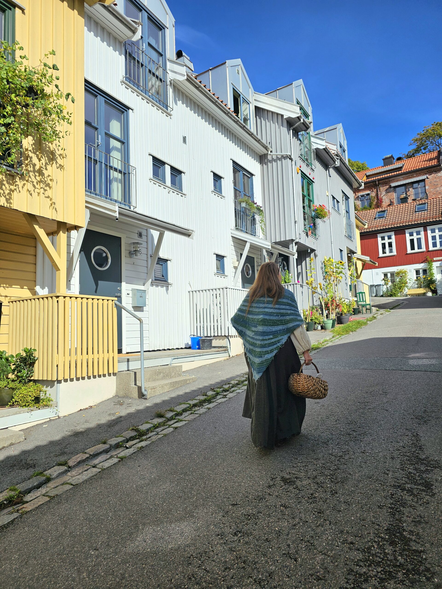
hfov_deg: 58.9
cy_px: 294
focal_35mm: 23
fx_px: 392
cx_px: 221
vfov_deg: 73.9
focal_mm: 6.3
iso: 10
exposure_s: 1/1429
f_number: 1.7
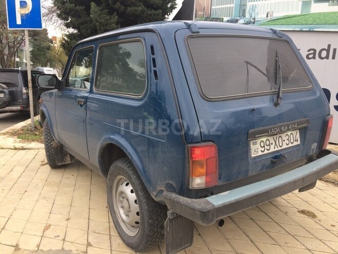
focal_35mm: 29
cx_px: 169
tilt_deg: -9.0
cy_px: 127
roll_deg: -4.3
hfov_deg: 61.7
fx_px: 283
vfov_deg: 48.2
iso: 32
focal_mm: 4.15
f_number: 2.2
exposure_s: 1/107
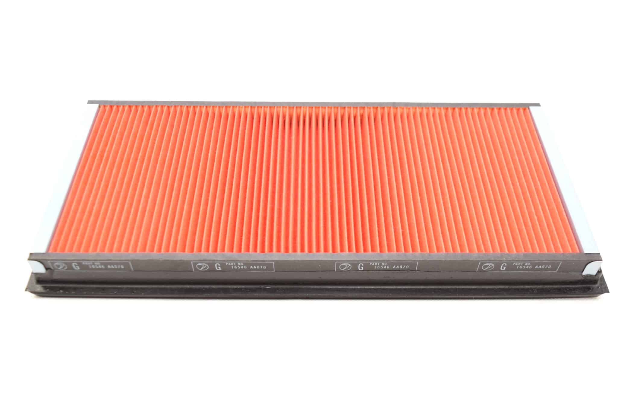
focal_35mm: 36
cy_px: 206
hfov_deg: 53.1
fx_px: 618
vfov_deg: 36.9
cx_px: 309
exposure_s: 1/100
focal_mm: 24
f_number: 5
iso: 400
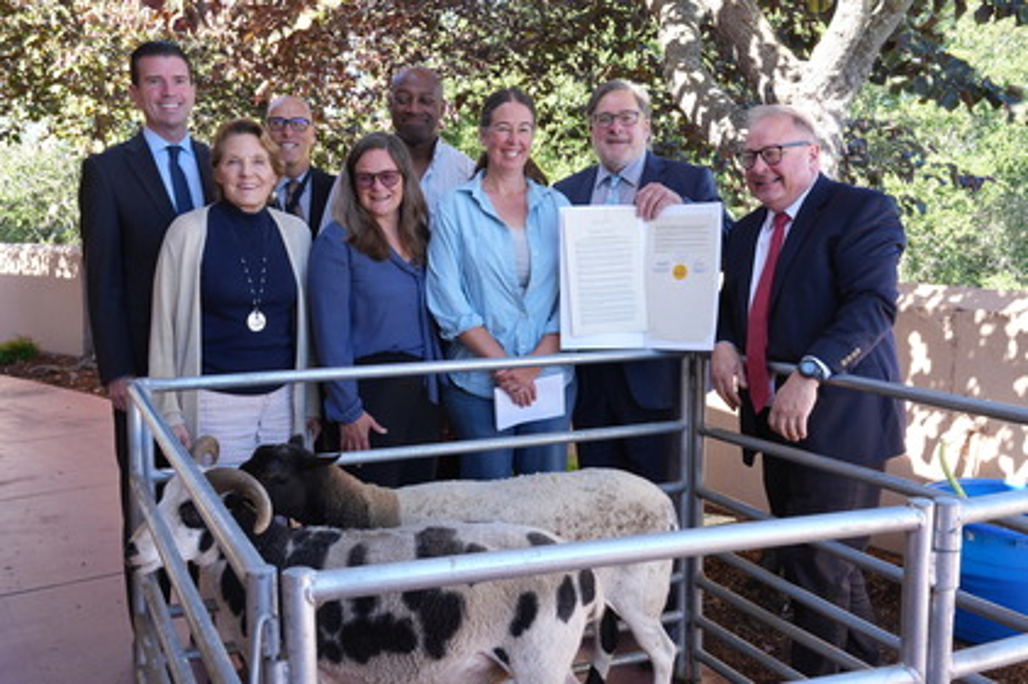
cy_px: 342
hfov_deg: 50.7
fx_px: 1085
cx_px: 514
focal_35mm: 38
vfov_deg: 35.0
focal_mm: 38
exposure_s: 1/40
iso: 320
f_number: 10
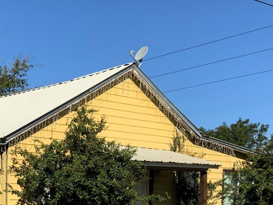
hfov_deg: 27.3
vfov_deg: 20.2
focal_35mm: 70
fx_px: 552
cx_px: 62
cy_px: 213
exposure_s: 1/2959
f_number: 1.8
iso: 20
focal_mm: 3
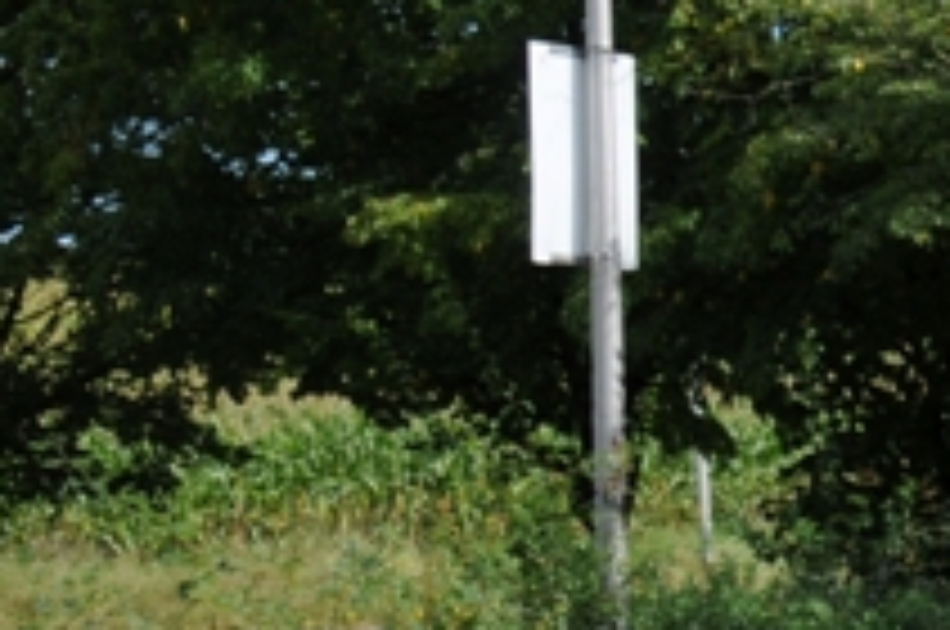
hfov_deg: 11.6
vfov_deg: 8.3
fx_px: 4345
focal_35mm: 165
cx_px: 1648
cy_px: 520
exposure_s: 1/200
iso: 250
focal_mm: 29
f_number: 11
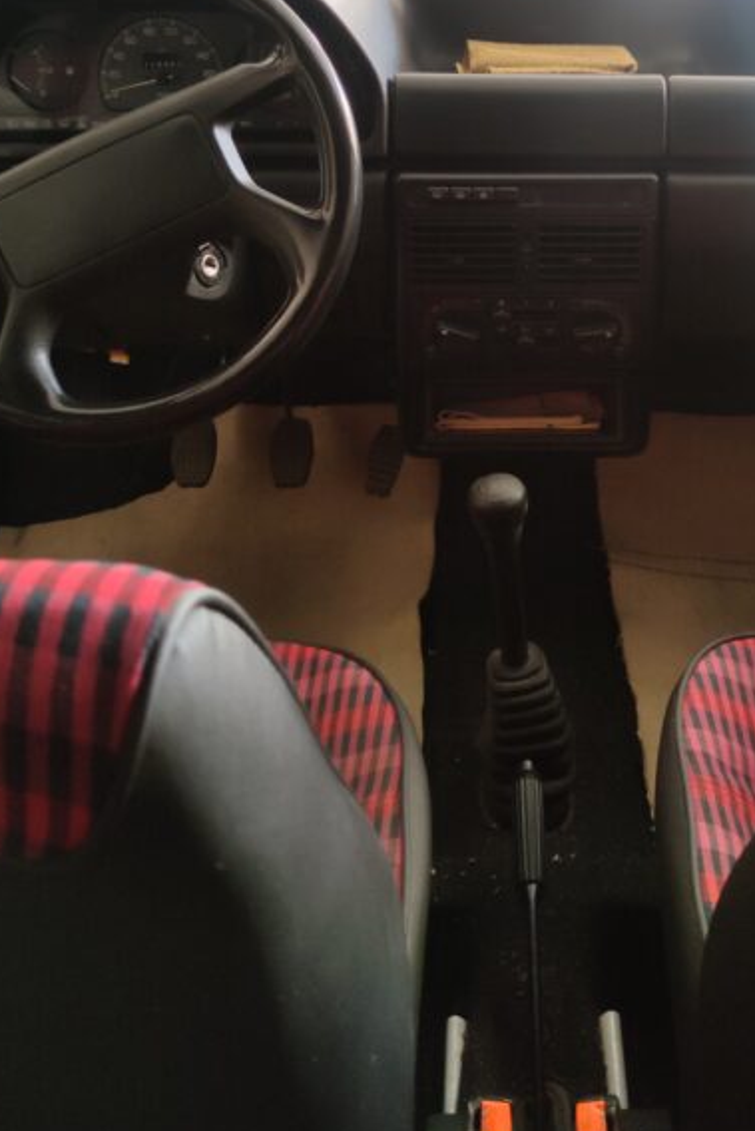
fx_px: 1415
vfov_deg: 42.1
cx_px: 544
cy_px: 265
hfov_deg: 29.5
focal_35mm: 45
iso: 289
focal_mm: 6.72
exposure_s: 1/60
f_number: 1.69
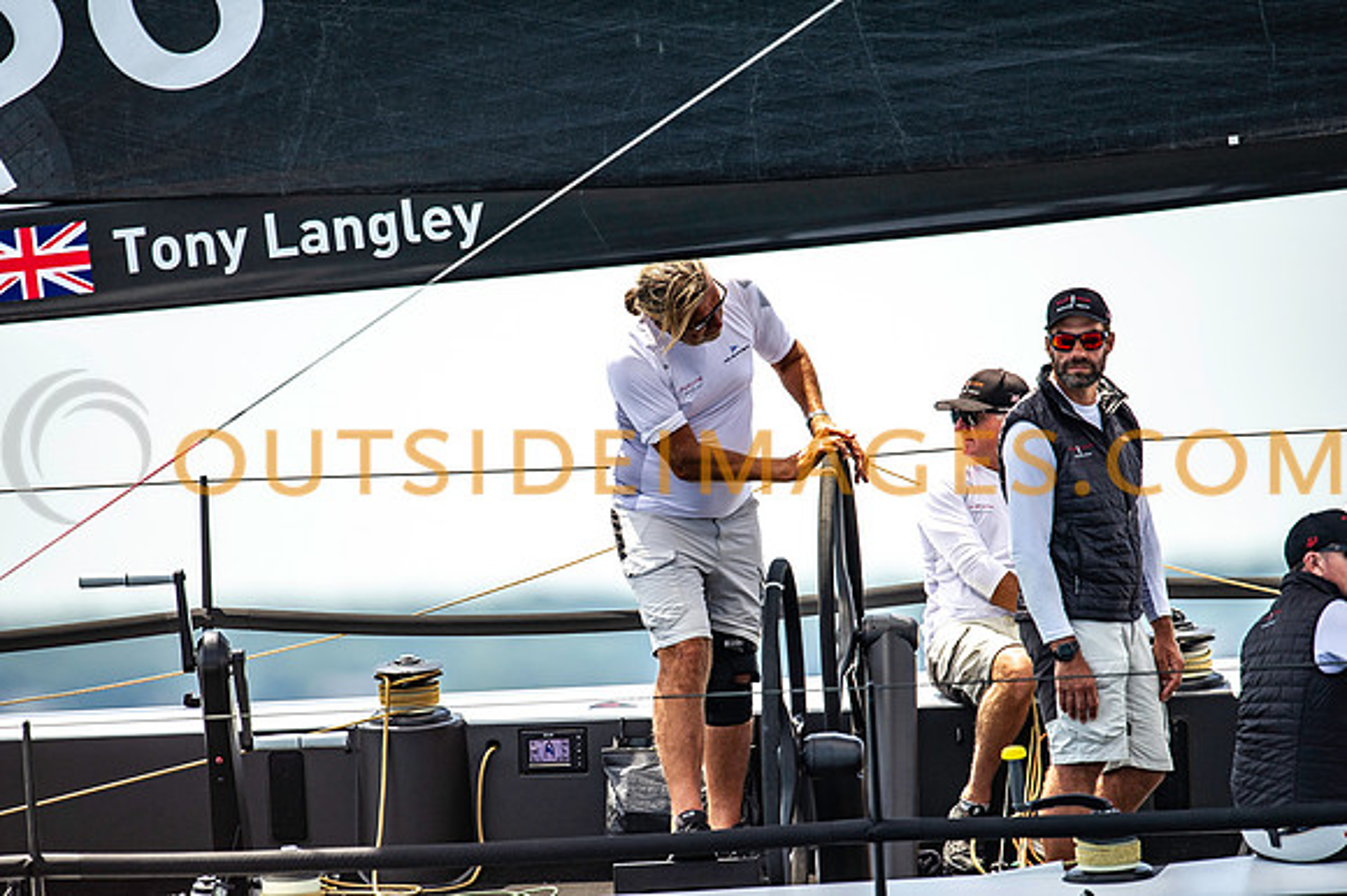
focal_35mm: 600
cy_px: 448
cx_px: 674
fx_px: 22436
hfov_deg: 3.4
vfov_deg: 2.3
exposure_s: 1/2000
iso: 400
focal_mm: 600
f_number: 5
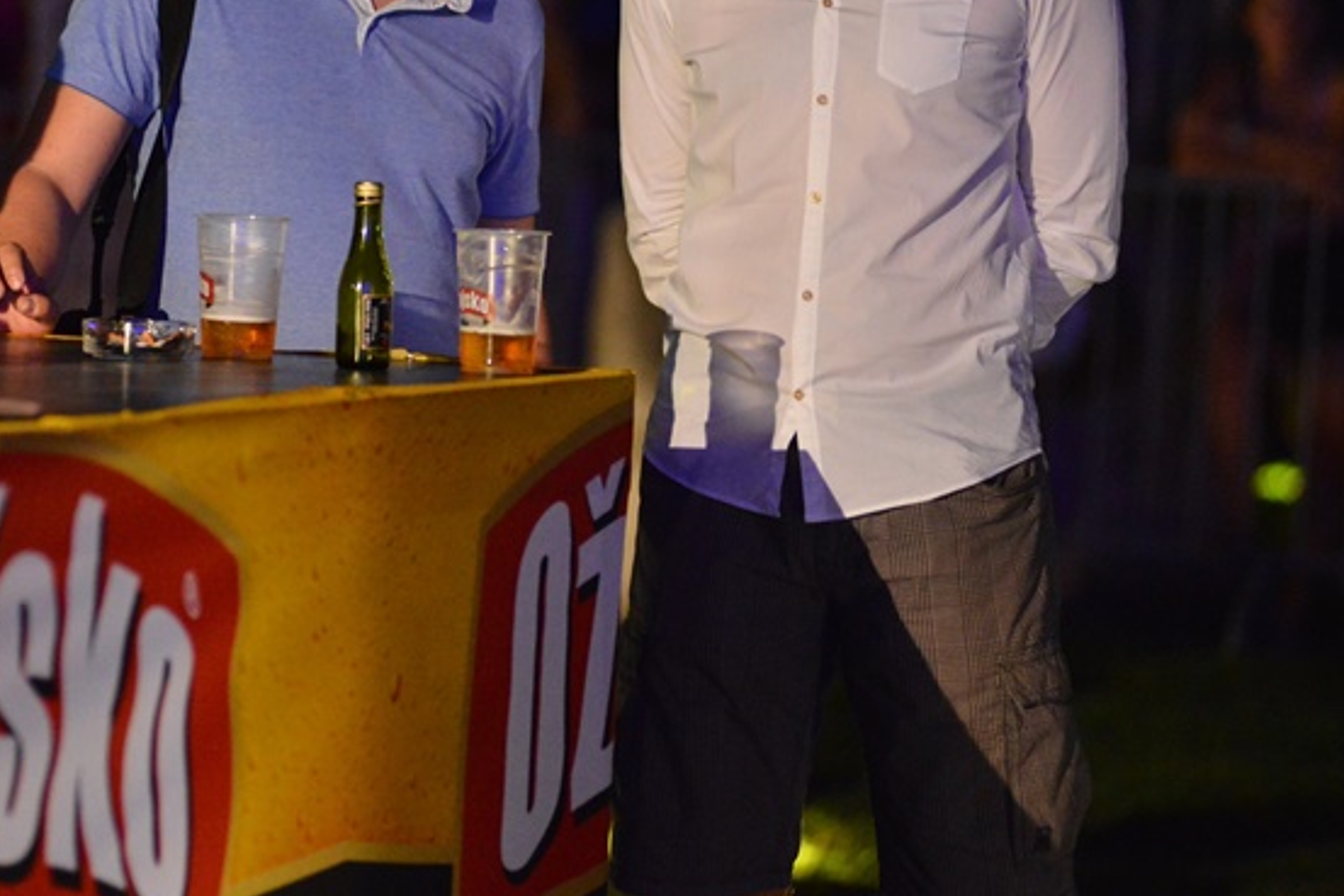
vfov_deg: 4.6
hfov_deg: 6.8
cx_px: 340
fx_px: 11240
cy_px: 208
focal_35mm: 301
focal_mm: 185
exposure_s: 1/50
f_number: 3.5
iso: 6400
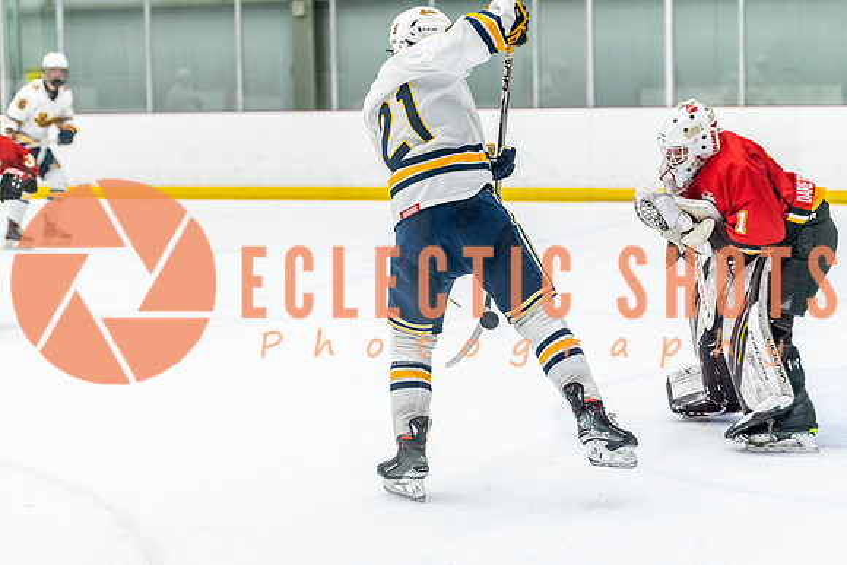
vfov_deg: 14.1
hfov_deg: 21.1
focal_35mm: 97
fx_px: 2277
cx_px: 379
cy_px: 307
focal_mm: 86
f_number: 2.8
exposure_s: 1/800
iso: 3200
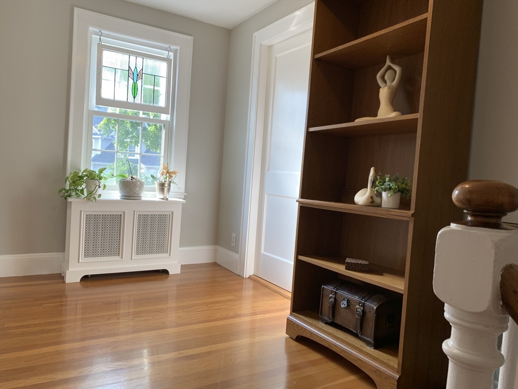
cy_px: 194
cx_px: 259
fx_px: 389
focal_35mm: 26
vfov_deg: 53.1
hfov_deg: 67.3
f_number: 1.8
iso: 50
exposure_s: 1/120
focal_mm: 4.25
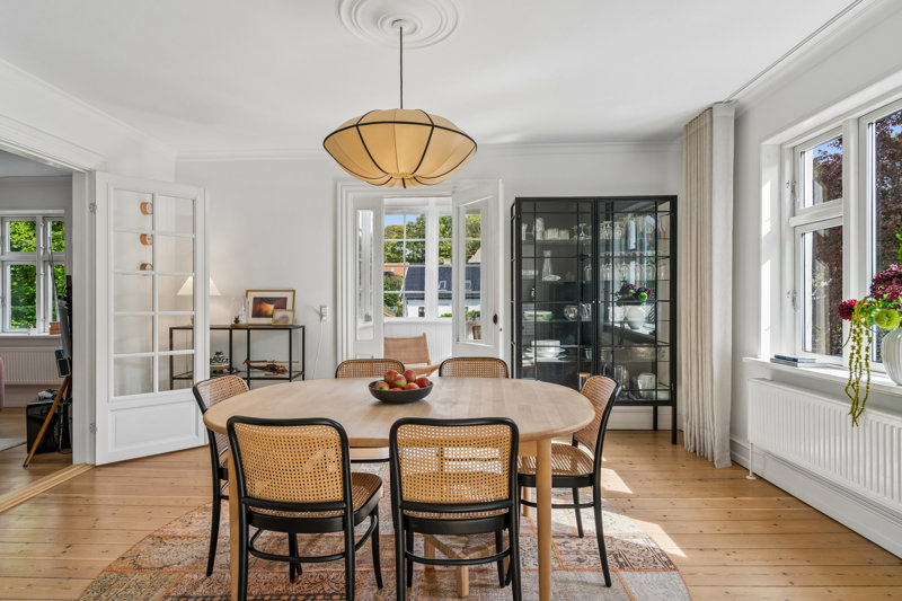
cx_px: 451
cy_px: 300
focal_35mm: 19
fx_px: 476
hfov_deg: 86.9
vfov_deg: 64.5
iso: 800
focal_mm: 19
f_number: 7.1
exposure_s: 1/200
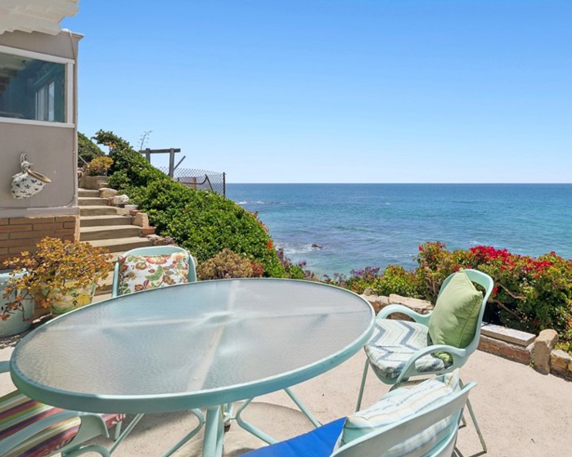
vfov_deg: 62.5
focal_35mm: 22
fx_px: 372
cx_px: 405
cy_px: 180
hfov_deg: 71.6
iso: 100
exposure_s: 1/500
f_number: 9
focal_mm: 16
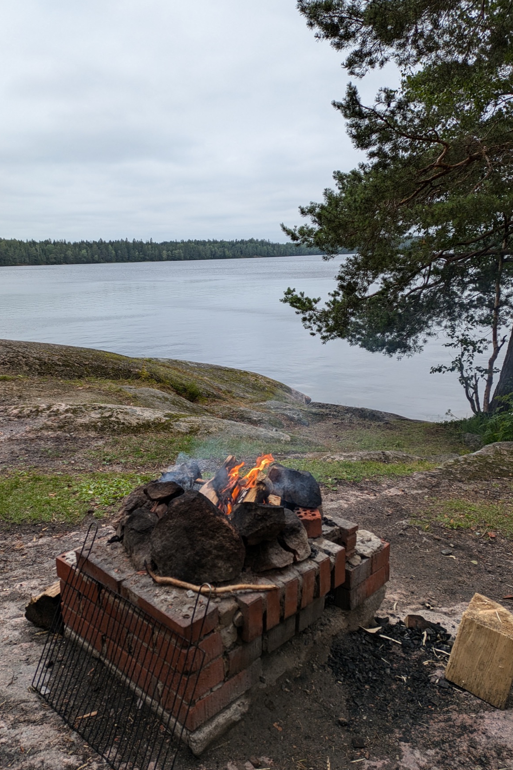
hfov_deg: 47.9
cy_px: 377
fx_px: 577
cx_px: 239
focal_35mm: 27
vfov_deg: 67.4
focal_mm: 5.43
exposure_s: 1/526
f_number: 1.89
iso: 44
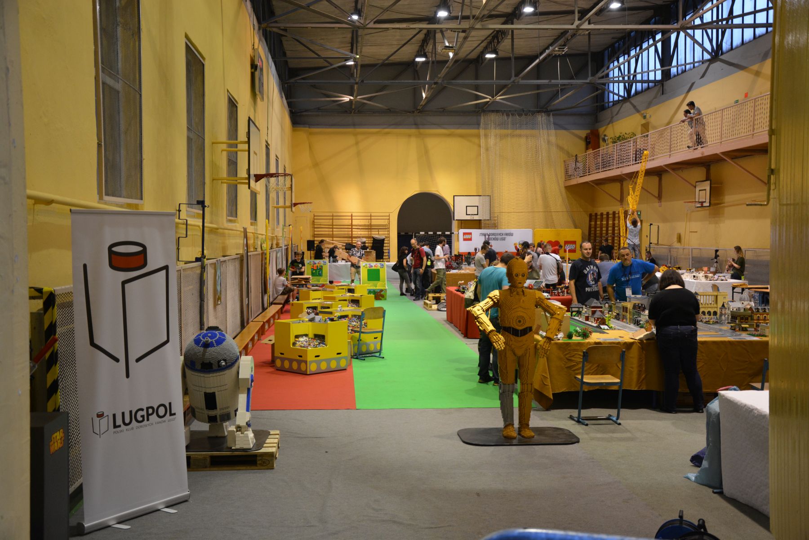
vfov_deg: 34.2
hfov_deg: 49.6
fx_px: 876
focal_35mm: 39
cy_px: 270
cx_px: 404
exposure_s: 1/30
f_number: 4
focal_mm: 26
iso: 800
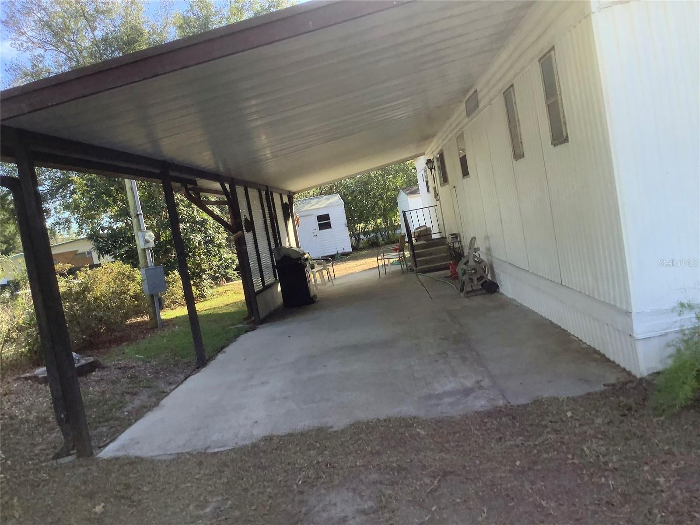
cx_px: 350
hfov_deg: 58.4
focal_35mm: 31
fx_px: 627
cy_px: 262
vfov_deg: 45.4
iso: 25
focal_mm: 3.3
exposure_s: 1/140
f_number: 2.4
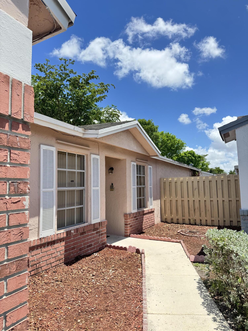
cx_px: 124
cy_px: 166
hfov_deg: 56.8
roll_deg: +1.1
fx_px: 229
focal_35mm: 24
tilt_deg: +4.8
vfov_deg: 71.6
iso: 80
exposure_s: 1/2174
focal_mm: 6.76
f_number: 1.78
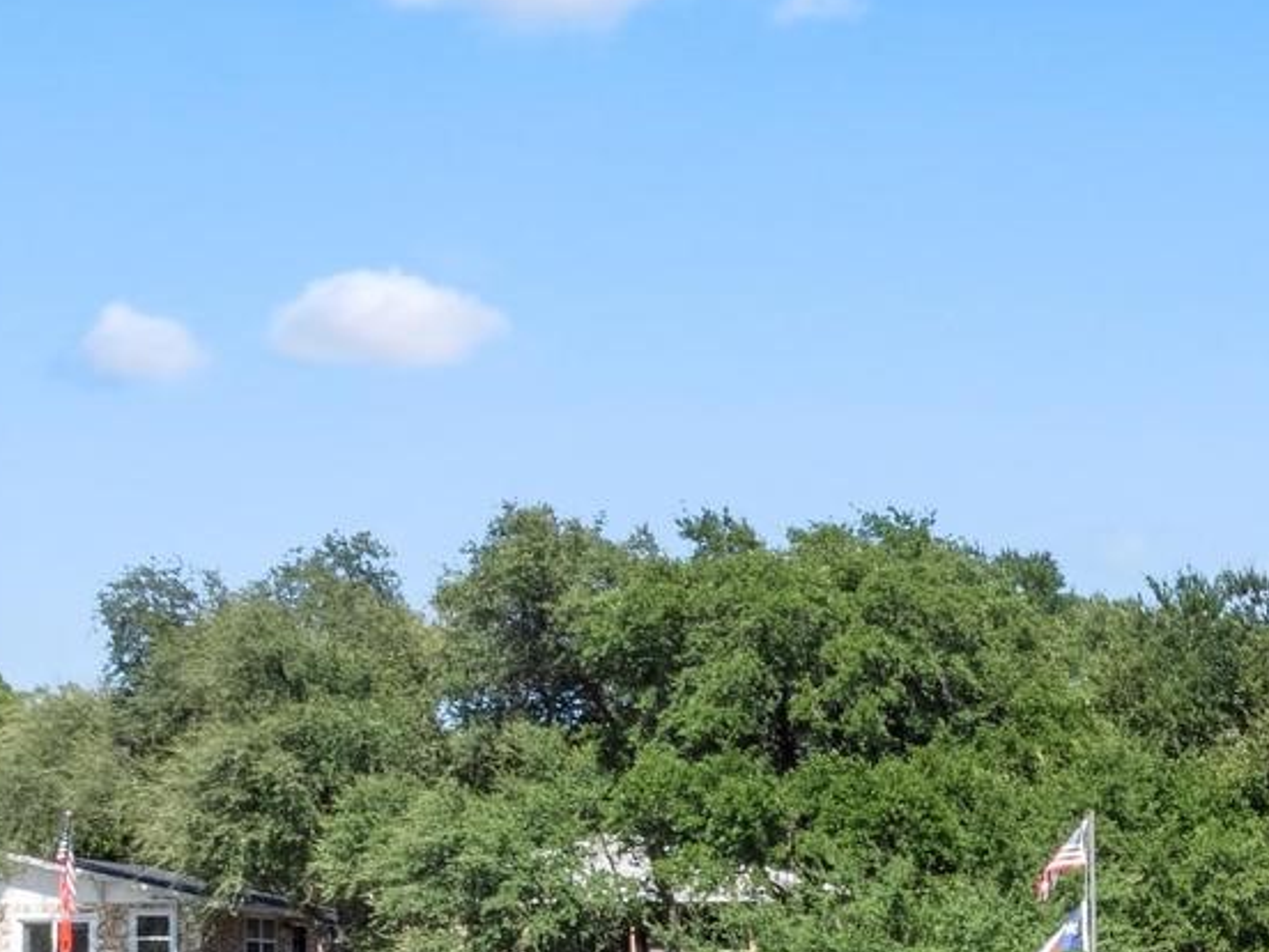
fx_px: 3263
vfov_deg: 14.9
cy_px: 1580
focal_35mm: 89
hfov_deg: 19.2
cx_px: 1915
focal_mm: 12.29
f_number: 11
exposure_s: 1/320
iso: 200
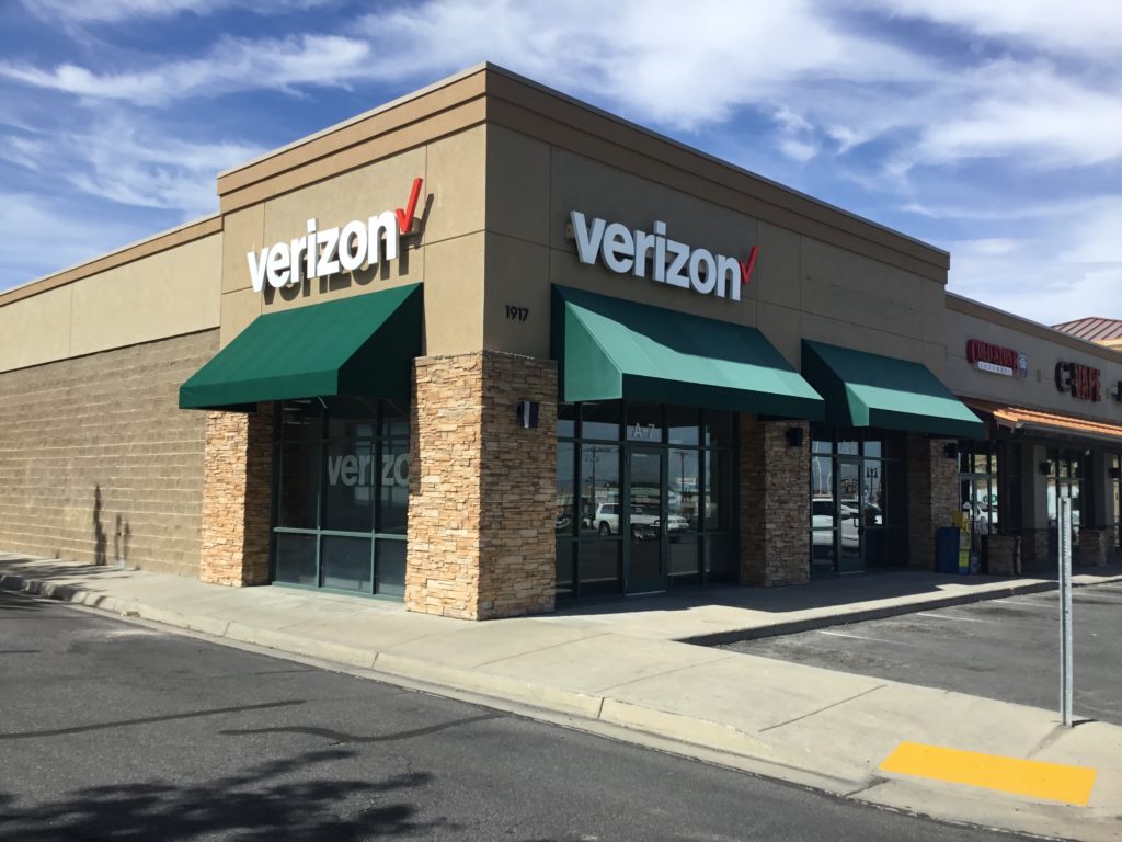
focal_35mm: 31
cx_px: 561
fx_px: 1005
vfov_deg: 45.4
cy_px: 421
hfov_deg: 58.4
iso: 25
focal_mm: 3.3
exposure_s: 1/1294
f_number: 2.4
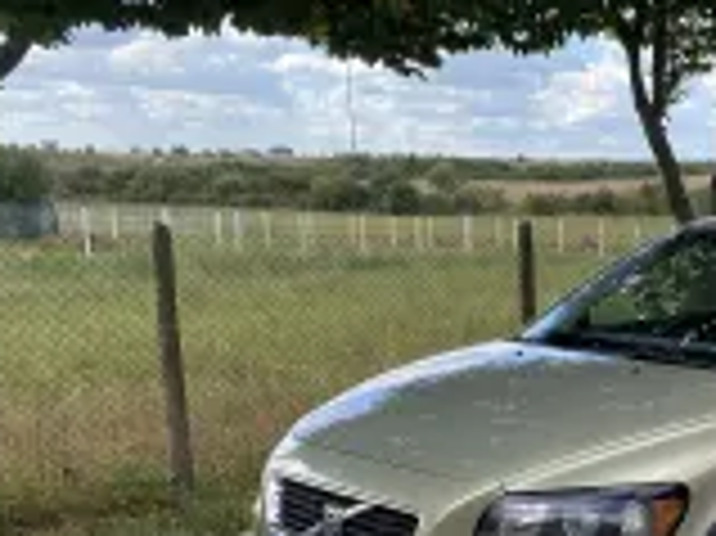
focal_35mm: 59
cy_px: 446
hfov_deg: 30.1
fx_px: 1219
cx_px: 743
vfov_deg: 24.3
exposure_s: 1/788
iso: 32
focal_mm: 4.25
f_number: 1.8
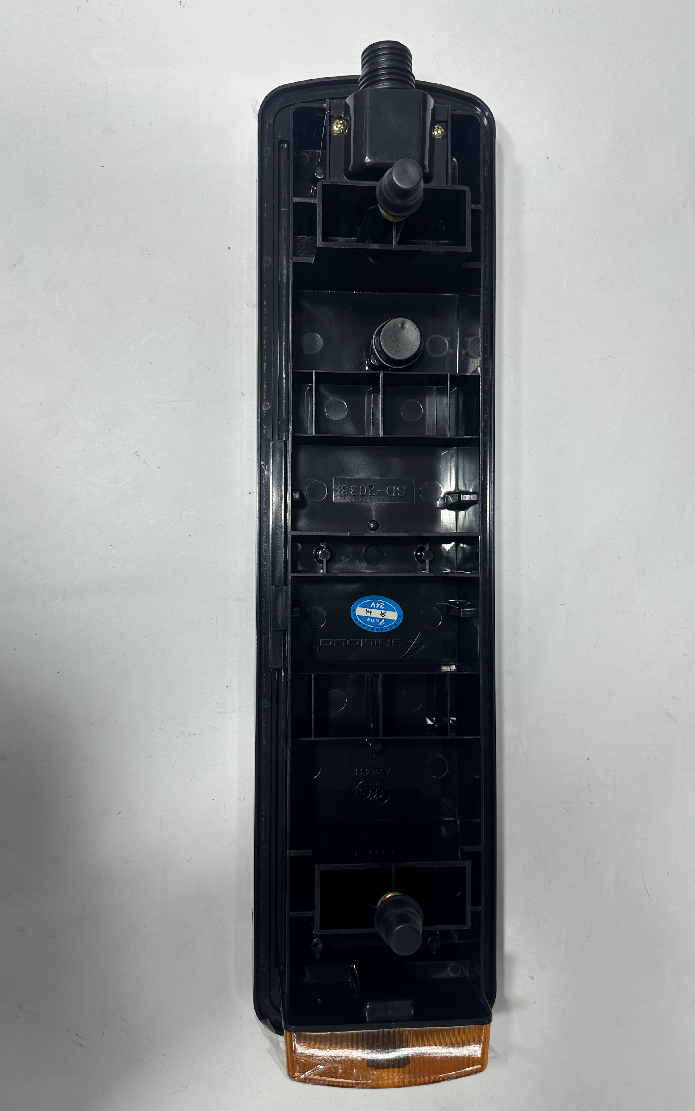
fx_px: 788
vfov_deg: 70.4
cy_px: 546
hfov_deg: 47.5
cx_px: 316
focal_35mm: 26
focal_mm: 6.86
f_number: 1.78
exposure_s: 1/100
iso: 50
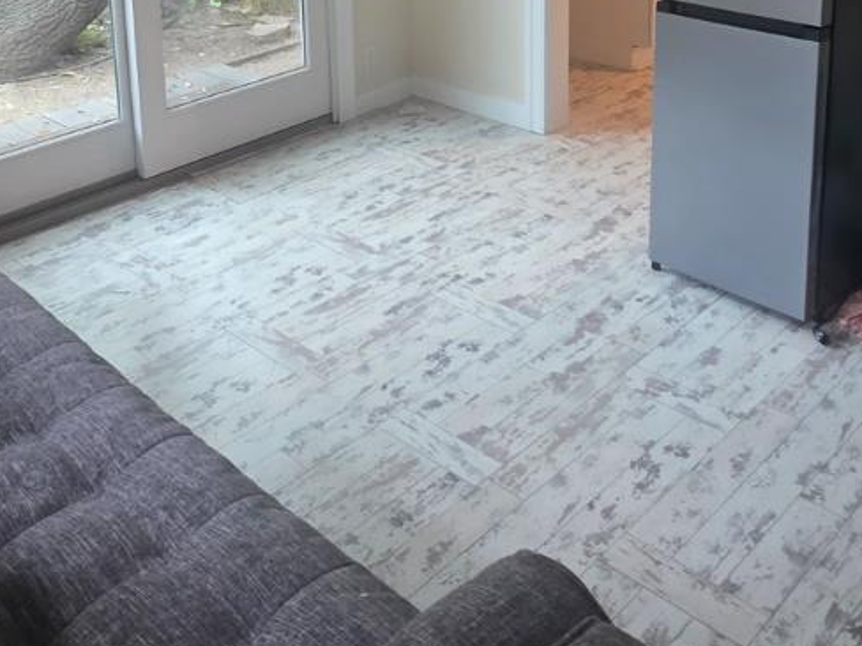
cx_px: 329
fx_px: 996
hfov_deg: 46.4
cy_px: -45
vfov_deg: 32.2
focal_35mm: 40
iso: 250
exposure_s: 1/60
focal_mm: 2.2
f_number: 1.9
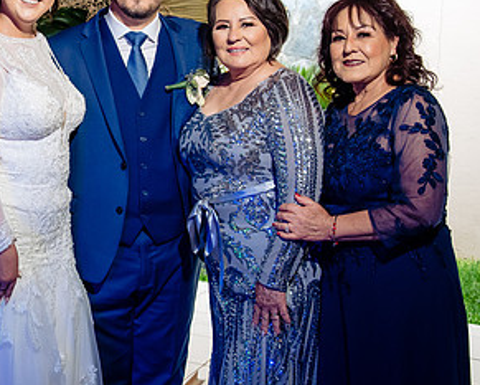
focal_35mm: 71
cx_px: 25
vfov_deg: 21.4
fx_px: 1009
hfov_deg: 25.7
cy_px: 88
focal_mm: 38
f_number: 7.1
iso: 2000
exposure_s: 1/100
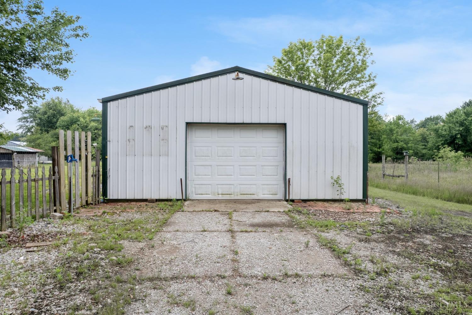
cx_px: 236
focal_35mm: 22
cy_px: 158
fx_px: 288
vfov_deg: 57.2
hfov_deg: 78.6
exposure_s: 1/1500
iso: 120
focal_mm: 8.38
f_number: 2.8
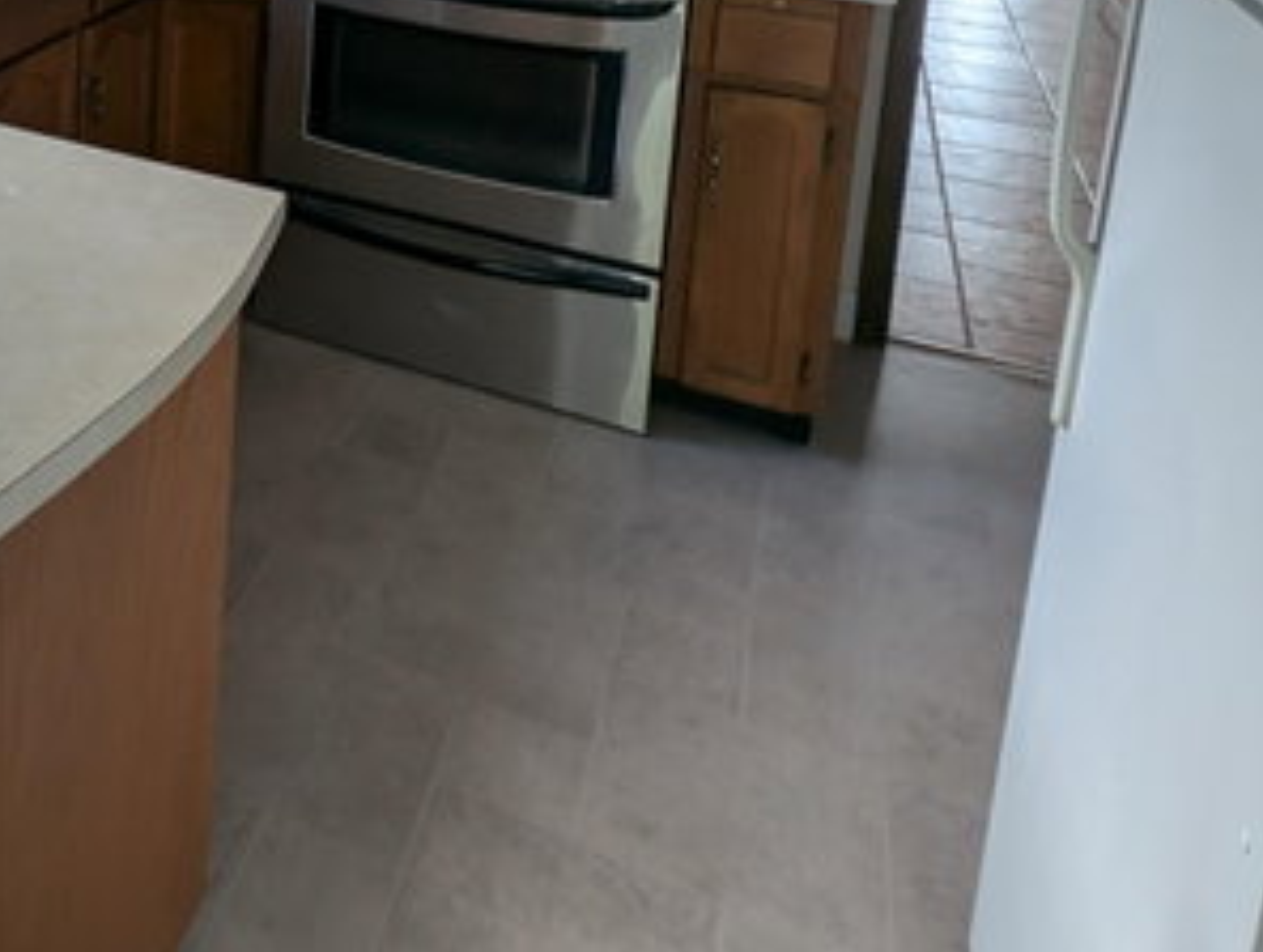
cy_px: -178
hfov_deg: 44.1
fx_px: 1280
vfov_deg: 33.5
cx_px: -26
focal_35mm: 35
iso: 61
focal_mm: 1.95
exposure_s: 1/67
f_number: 2.2
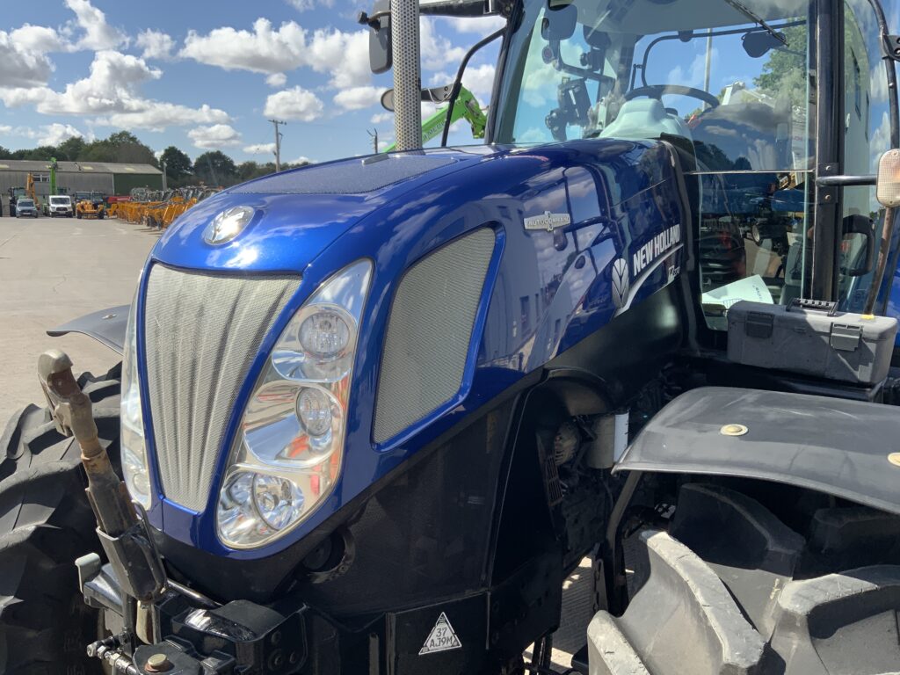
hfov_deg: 61.7
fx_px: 754
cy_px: 338
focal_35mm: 29
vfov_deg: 48.2
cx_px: 450
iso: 16
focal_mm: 3
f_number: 1.8
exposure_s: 1/1144
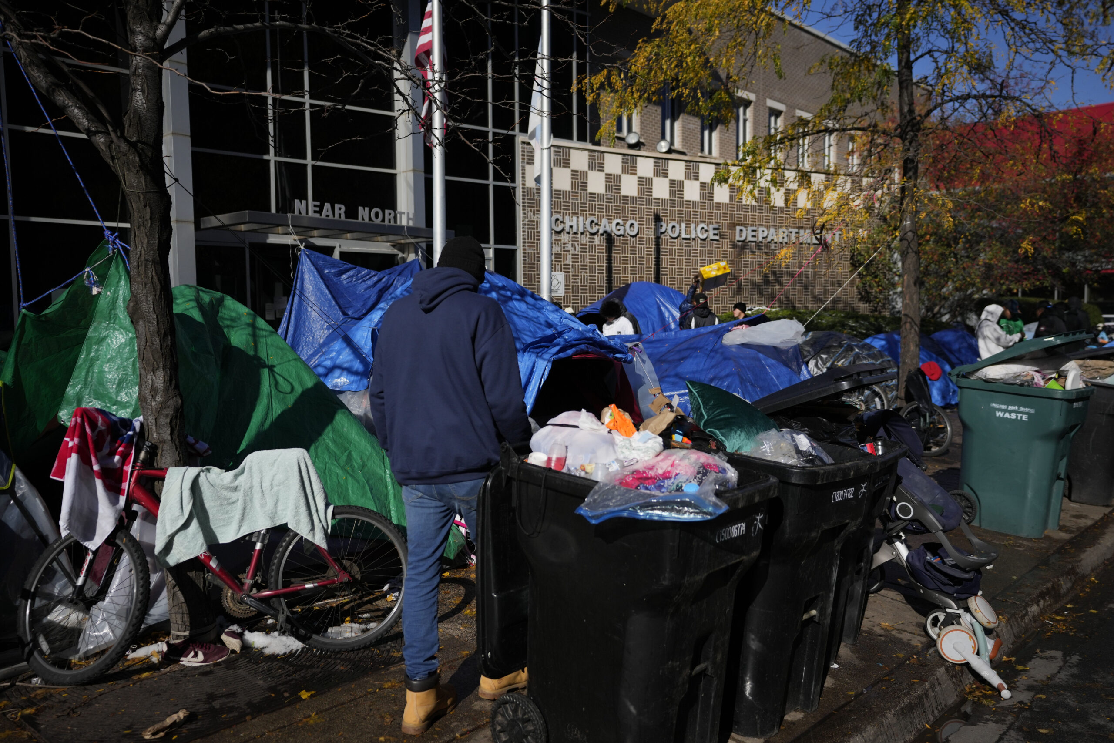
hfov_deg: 61.9
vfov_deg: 43.6
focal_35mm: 30
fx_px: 928
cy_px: 372
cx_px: 557
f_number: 2.8
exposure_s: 1/20000
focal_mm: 30
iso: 400
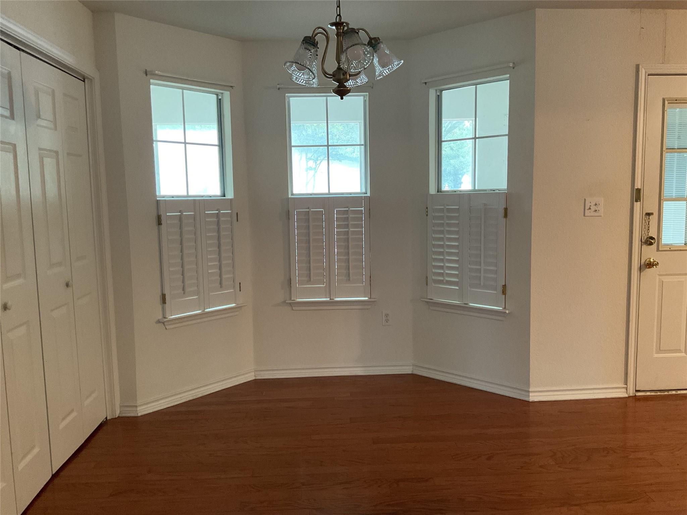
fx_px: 576
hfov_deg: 61.7
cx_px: 344
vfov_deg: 48.2
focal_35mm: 29
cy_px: 258
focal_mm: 3
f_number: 1.8
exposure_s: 1/60
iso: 200
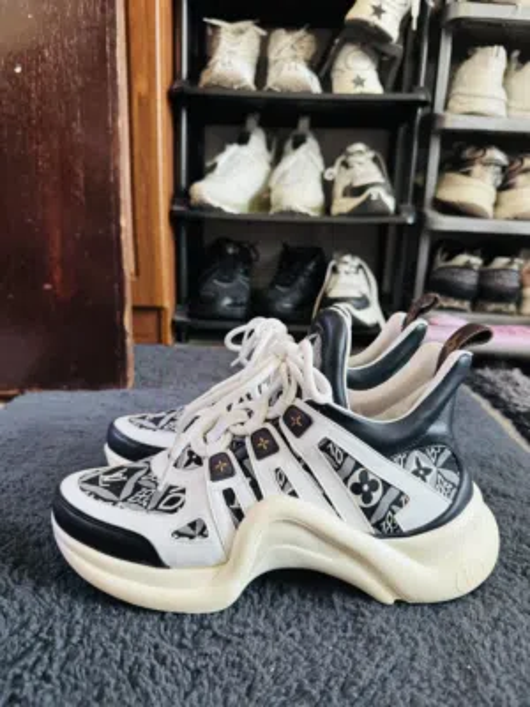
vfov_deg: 71.6
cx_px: 265
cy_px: 354
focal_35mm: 24
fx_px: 490
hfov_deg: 56.8
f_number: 1.78
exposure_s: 1/60
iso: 640
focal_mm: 6.76
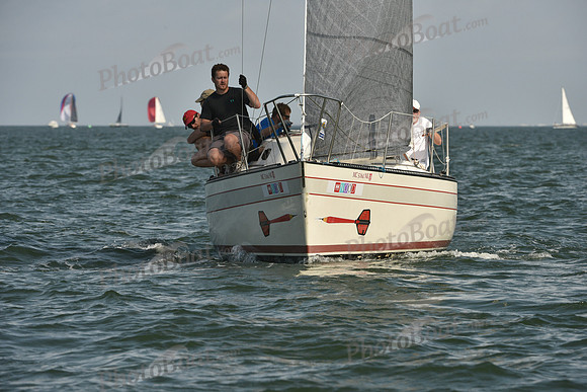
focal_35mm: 330
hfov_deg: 6.2
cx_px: 294
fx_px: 5382
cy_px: 196
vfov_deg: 4.2
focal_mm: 330
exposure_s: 1/1250
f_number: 10
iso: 400
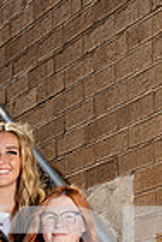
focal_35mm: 160
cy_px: 381
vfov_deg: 12.1
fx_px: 1080
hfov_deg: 8.5
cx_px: -14
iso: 100
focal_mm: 50
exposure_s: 1/250
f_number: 8
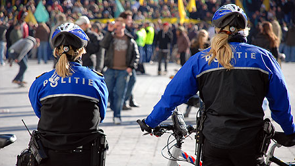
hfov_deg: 10.1
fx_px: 1671
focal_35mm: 214
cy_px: 90
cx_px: 147
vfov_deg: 5.7
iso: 200
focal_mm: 135
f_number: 5.6
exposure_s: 1/250
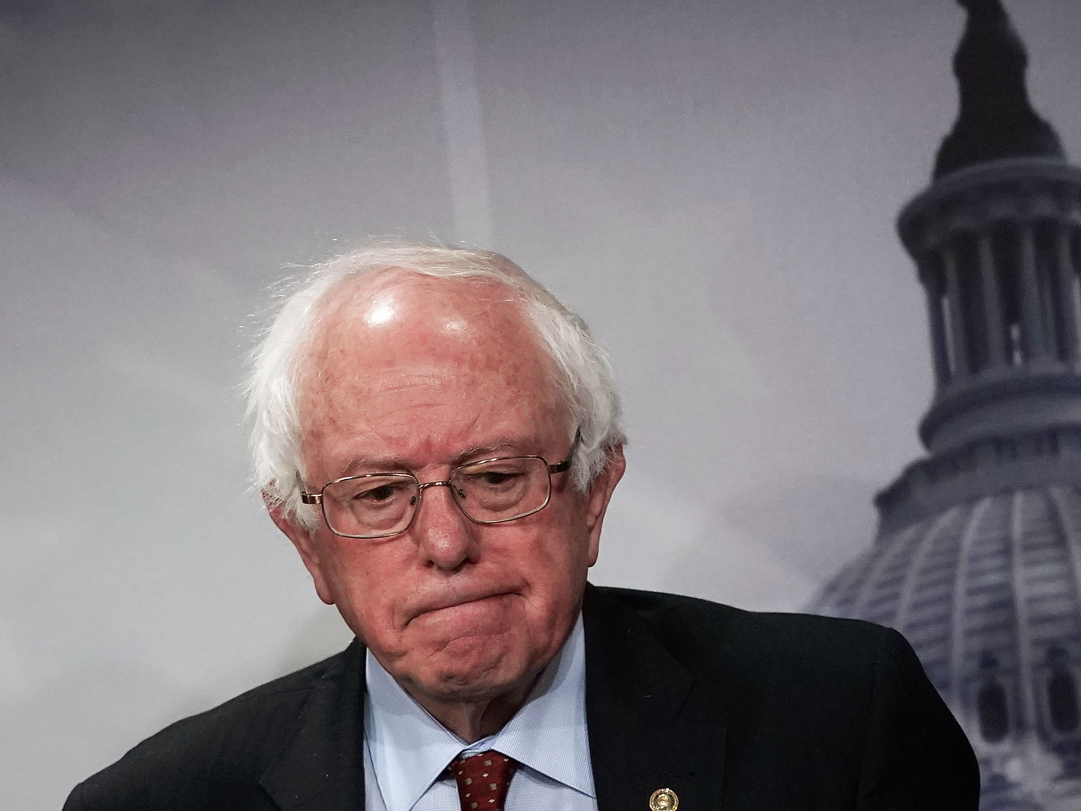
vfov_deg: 7.9
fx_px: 5902
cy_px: 406
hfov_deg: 10.5
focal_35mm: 189
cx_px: 595
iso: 3200
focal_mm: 174
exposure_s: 1/500
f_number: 5.6
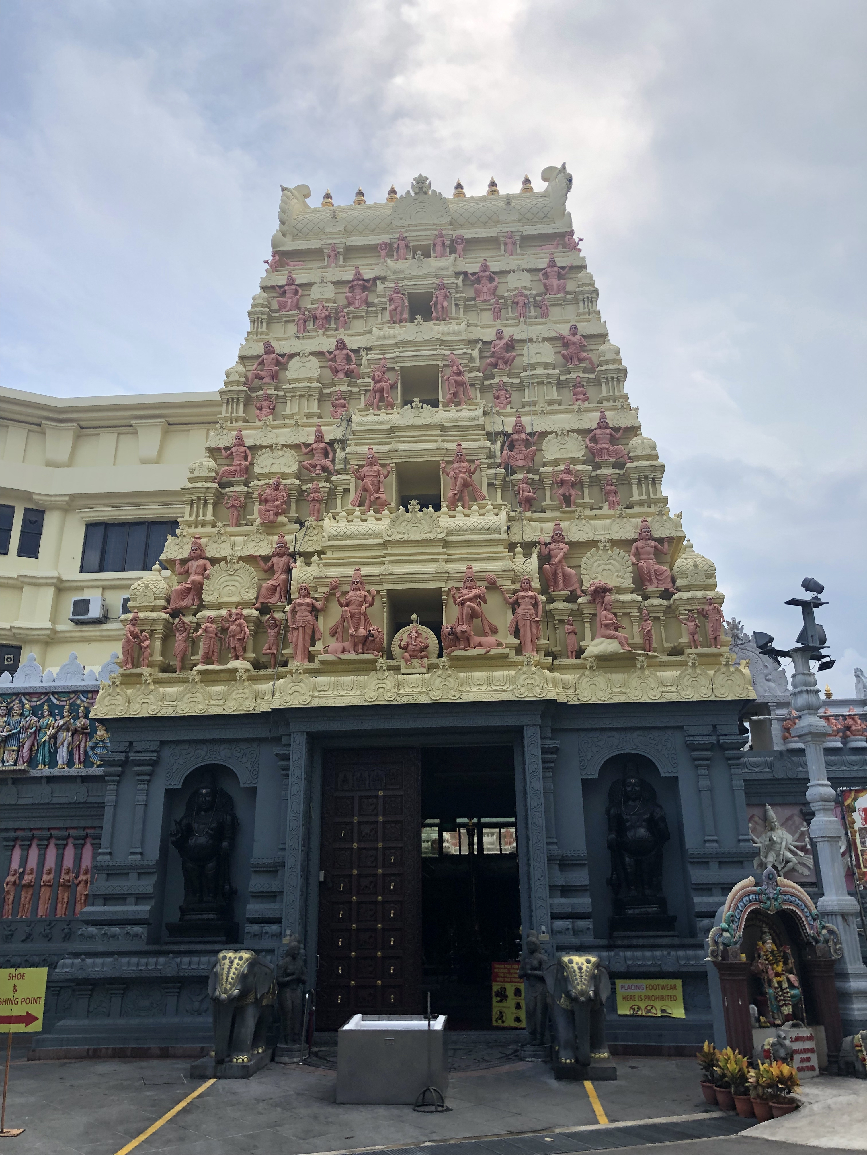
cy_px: 578
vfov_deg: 63.4
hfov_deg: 49.7
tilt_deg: +20.8
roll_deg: +1.2
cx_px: 434
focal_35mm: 28
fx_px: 935
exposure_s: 1/1453
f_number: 1.8
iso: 20
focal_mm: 4
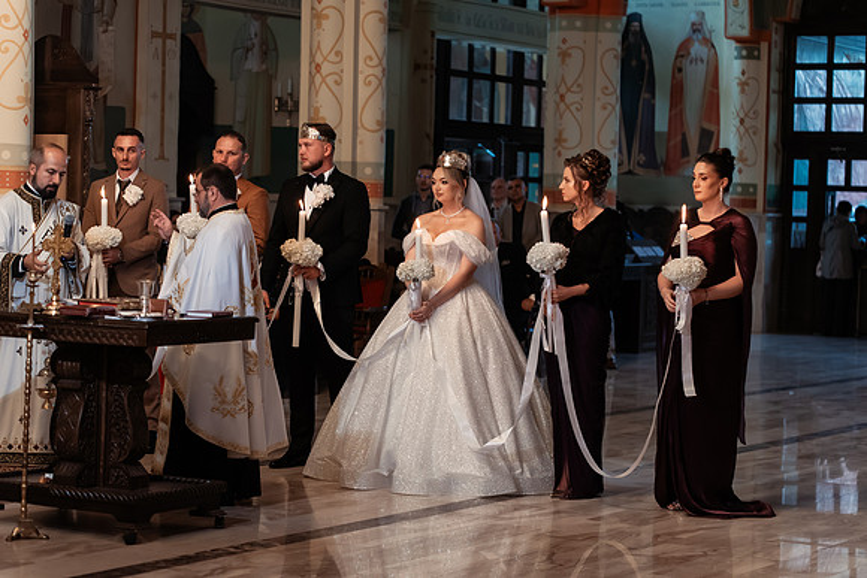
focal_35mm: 90
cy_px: 289
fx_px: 2168
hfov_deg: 22.6
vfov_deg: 15.2
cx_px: 434
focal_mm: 90
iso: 3200
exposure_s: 1/250
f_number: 3.5
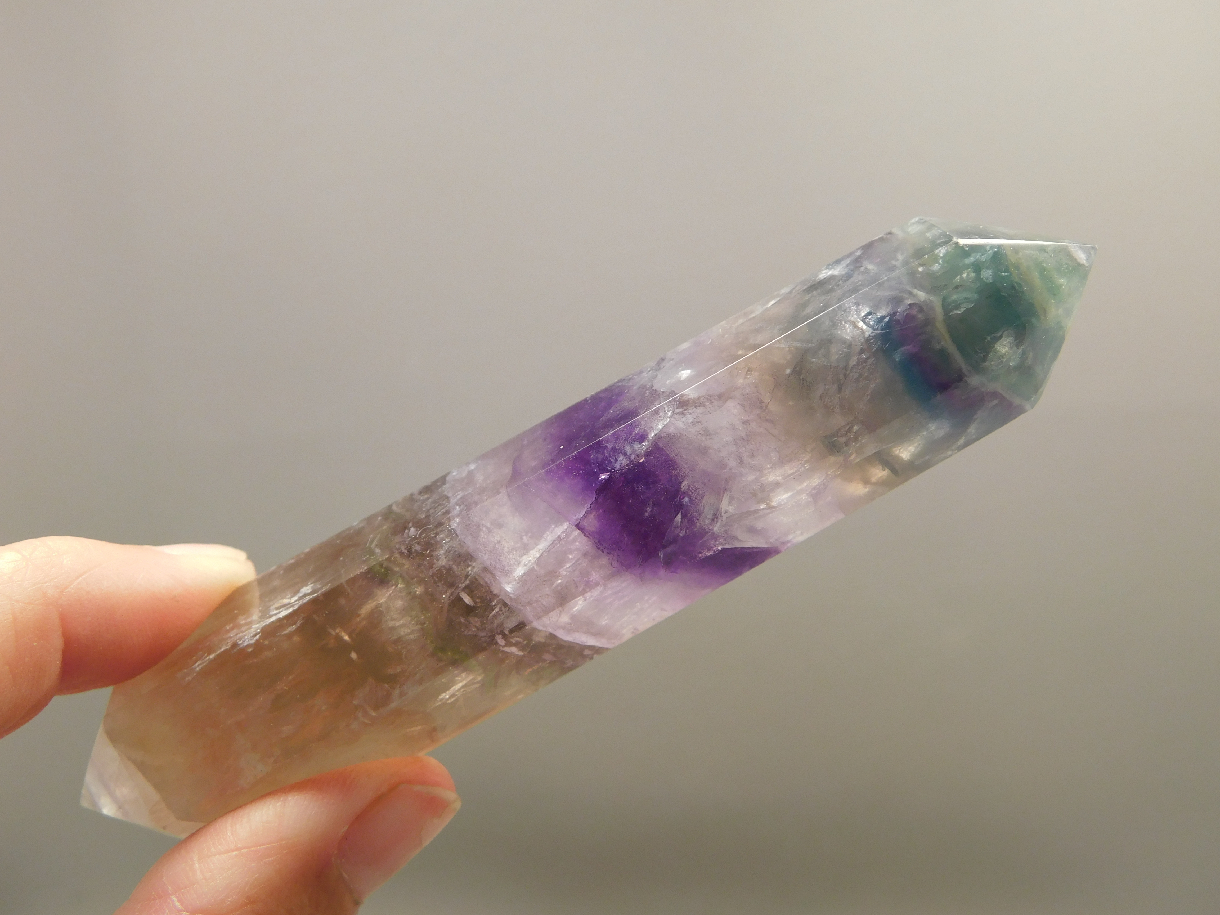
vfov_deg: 39.7
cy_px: 458
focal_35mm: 36
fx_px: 1269
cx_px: 610
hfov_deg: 51.4
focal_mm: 6.3
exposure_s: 1/50
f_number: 3.5
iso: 125
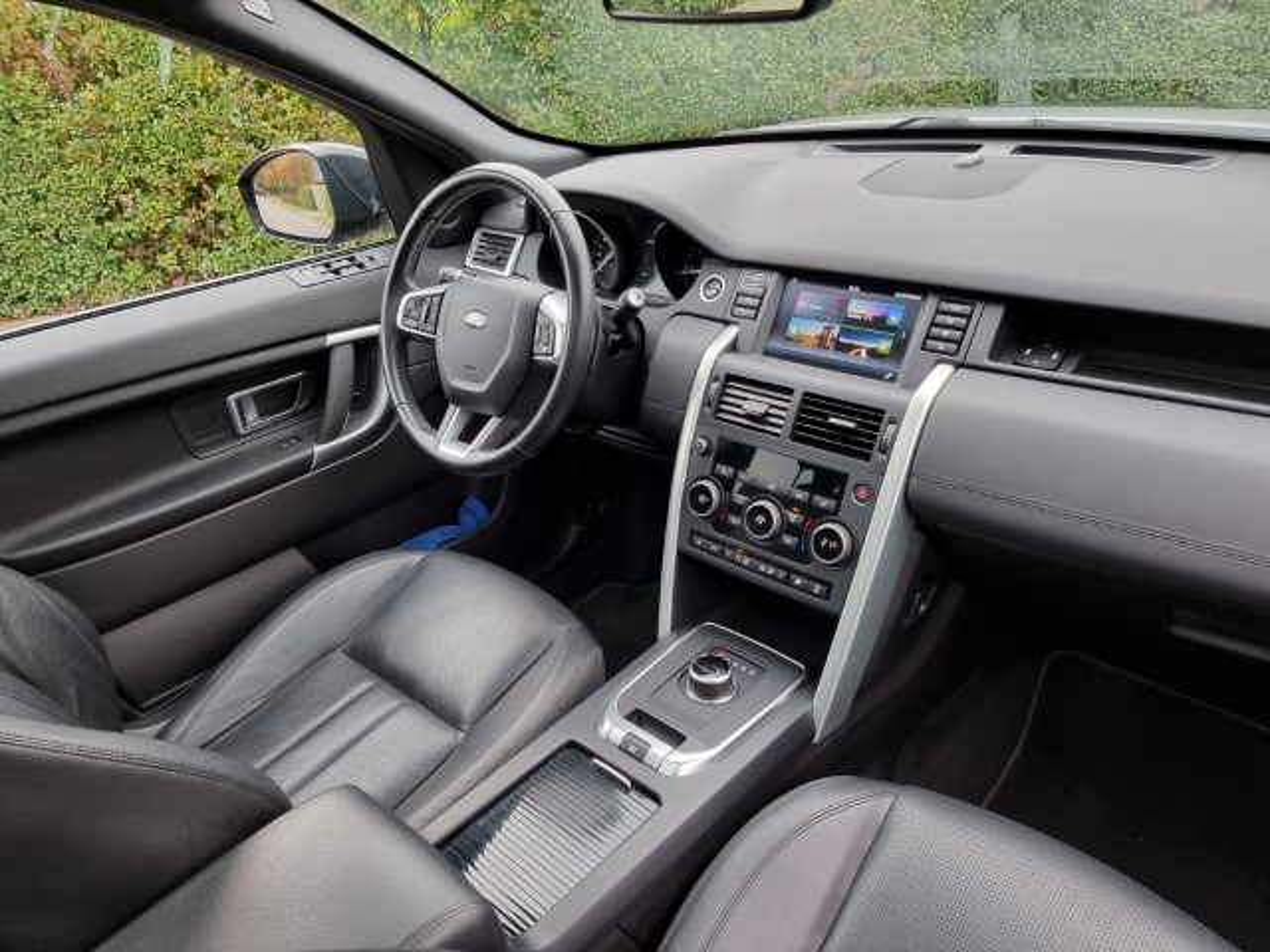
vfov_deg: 56.8
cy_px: 476
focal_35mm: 24
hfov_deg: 71.6
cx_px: 635
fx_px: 881
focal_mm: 6.7
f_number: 1.8
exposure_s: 1/120
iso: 250
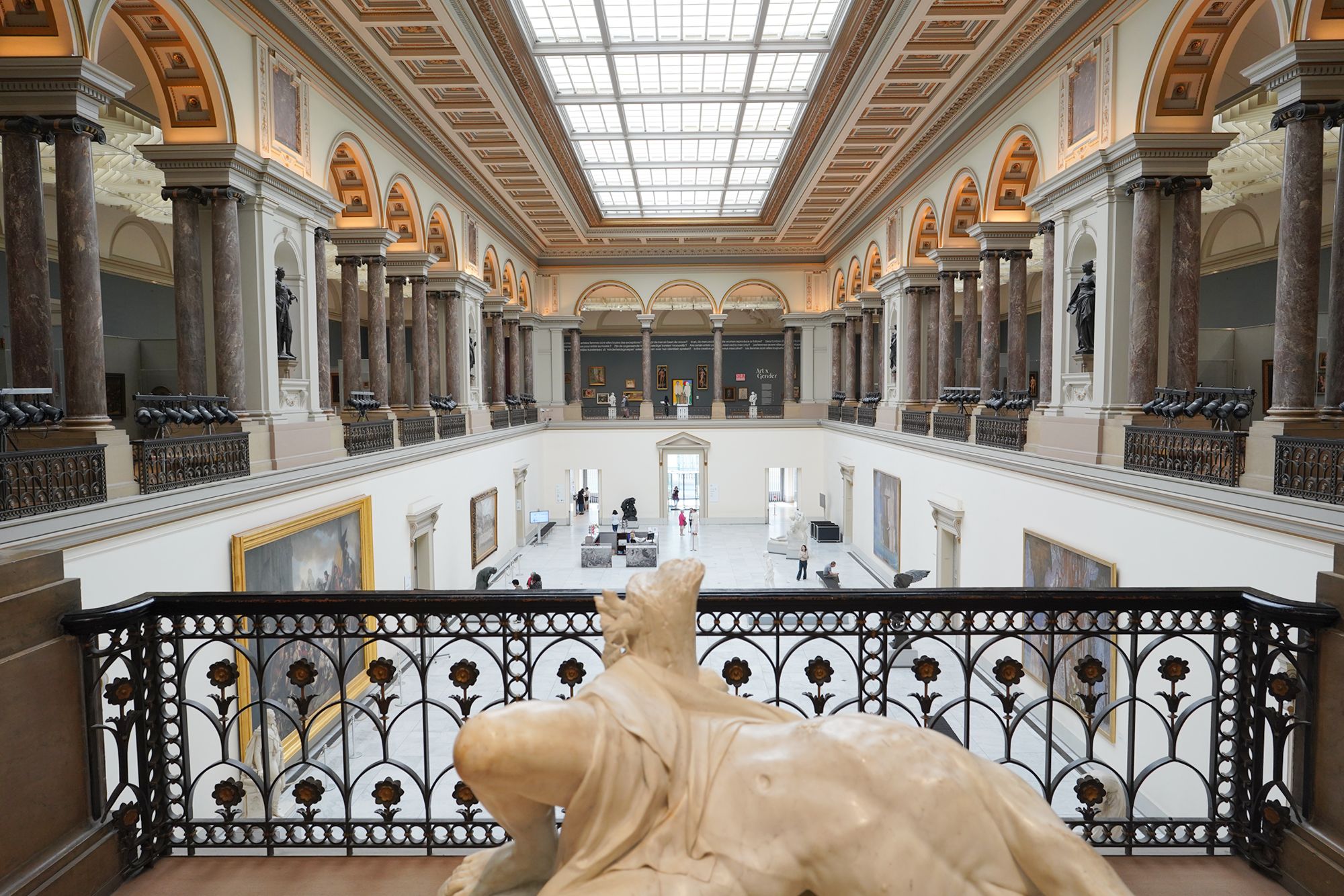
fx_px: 896
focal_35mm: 24
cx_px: 672
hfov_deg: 73.7
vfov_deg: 53.1
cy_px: 448
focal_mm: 24
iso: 800
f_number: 5.6
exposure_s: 1/100
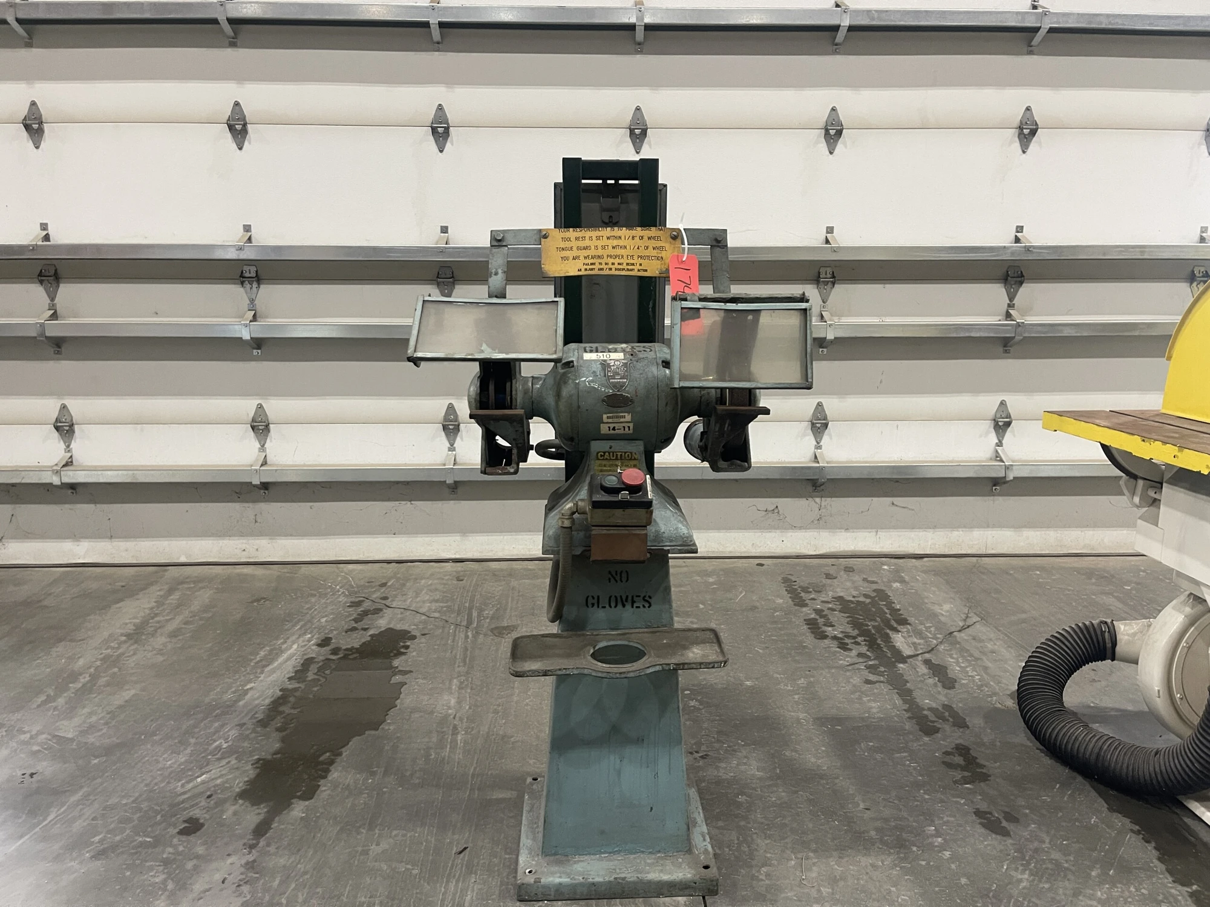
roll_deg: -0.1
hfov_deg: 69.4
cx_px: 605
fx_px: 874
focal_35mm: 25
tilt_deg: -10.5
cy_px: 454
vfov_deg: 54.9
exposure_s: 1/60
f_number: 1.6
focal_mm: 5.1
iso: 320
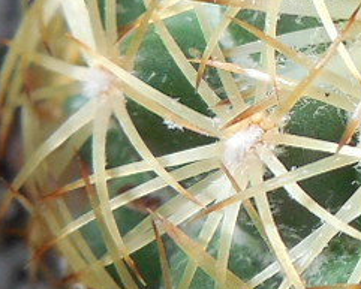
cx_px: 595
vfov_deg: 7.7
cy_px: 19
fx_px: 2148
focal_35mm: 201
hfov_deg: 9.3
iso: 125
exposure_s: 1/160
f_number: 3.6
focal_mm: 5.6
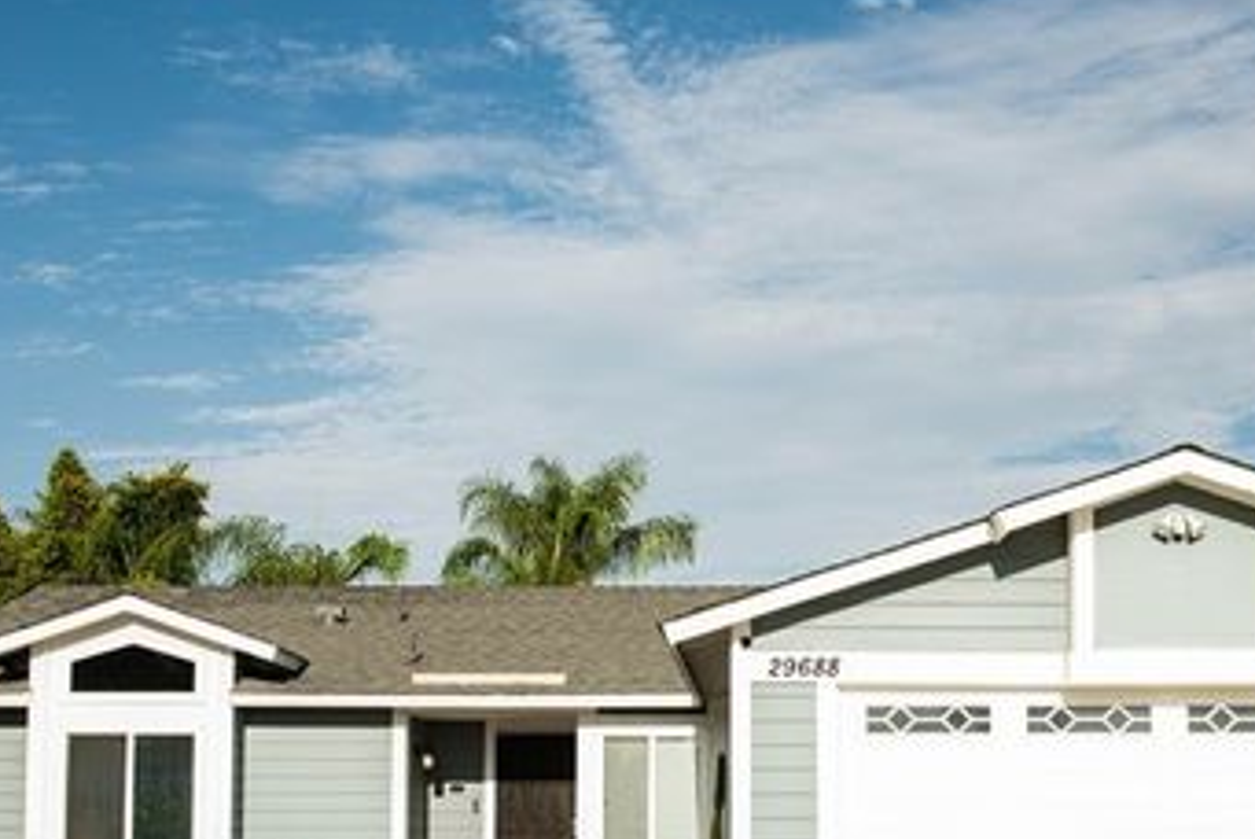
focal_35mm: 60
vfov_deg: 22.3
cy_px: 683
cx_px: 780
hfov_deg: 33.2
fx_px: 2093
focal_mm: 32
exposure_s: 1/200
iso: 100
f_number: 8
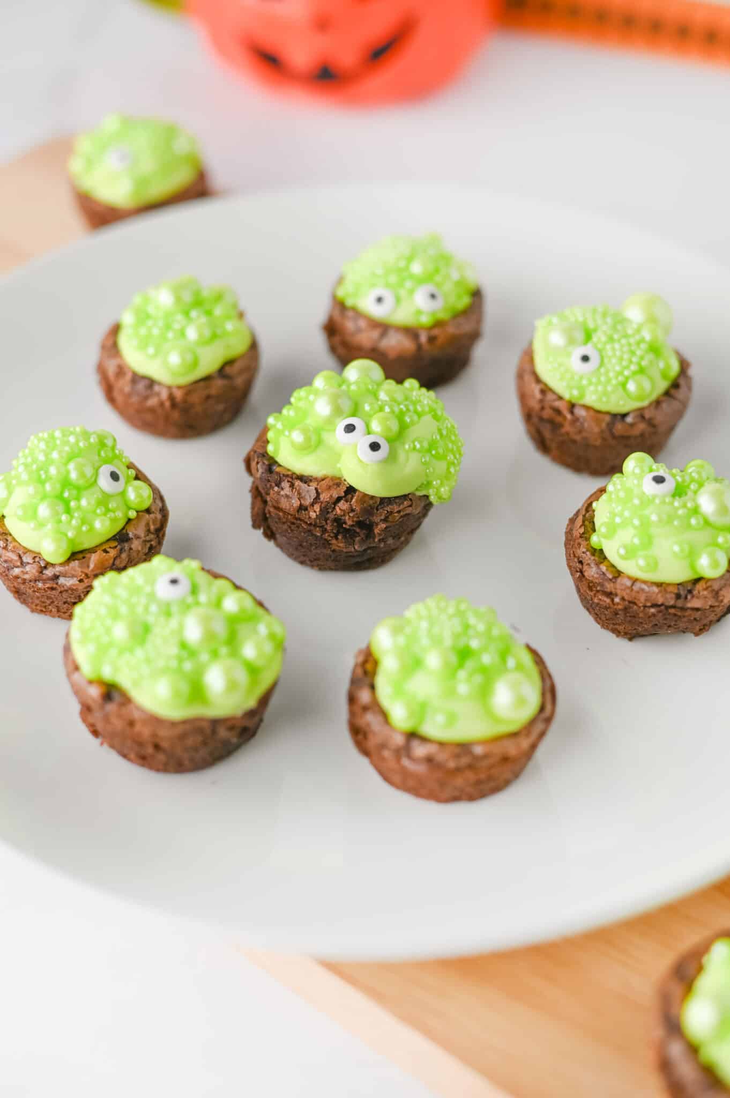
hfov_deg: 26.9
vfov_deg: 39.6
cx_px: 365
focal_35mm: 50
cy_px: 549
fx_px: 1523
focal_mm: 50
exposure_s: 1/160
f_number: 3.5
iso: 160
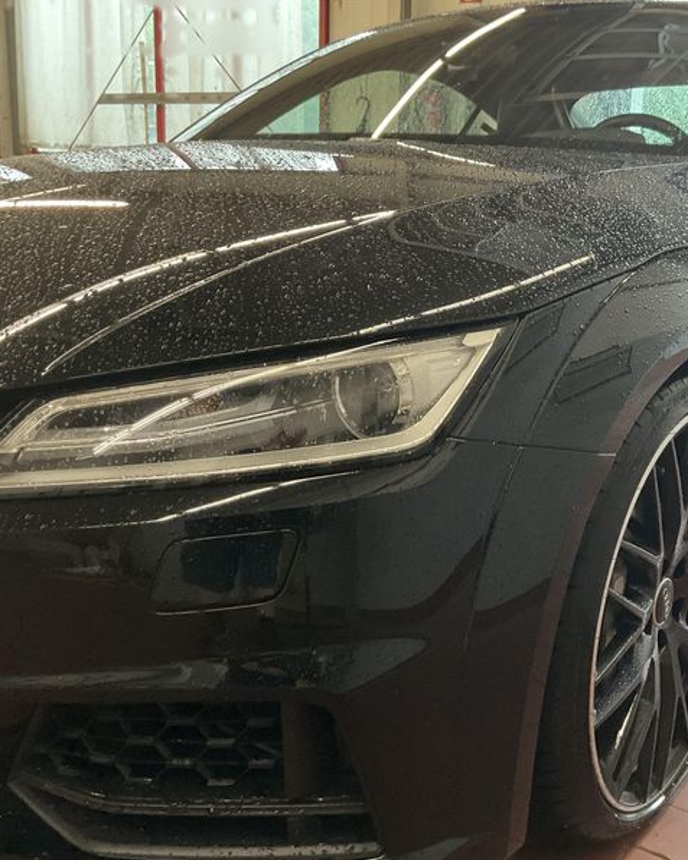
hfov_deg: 38.8
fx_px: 967
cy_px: 431
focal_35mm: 38
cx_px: 444
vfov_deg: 47.9
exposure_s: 1/50
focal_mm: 3
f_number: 1.8
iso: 200
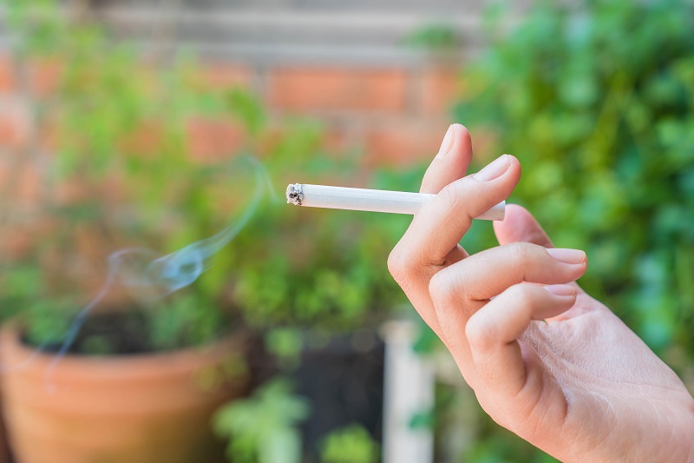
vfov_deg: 19.4
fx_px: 1349
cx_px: 347
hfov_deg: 28.8
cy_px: 232
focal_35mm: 70
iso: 125
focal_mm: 70
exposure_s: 1/60
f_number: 5.6
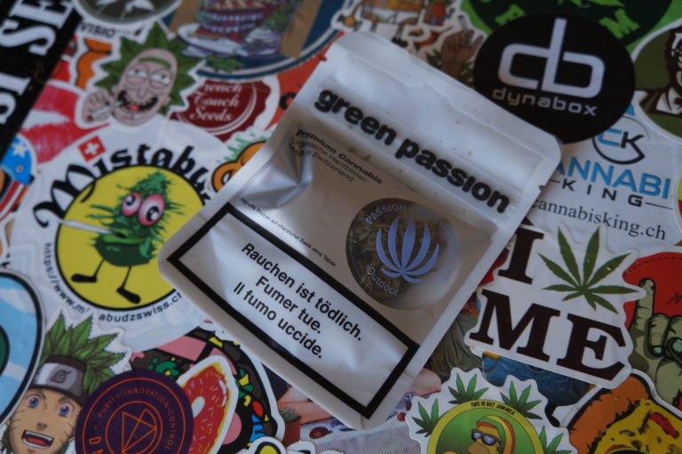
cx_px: 341
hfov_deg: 53.2
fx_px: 682
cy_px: 227
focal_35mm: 36
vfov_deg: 36.8
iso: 250
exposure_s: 1/160
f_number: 4
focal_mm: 24
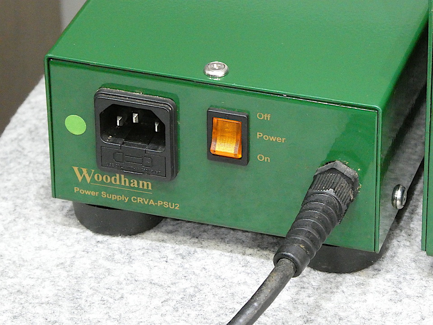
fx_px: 2502
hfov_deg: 9.9
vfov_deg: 7.4
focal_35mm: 200
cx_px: 216
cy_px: 162
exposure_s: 1/25
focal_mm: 35.8
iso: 1600
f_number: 5.6
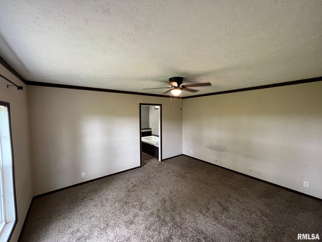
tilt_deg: -4.1
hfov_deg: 106.2
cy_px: 121
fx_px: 121
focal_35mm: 13
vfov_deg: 89.9
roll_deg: +1.2
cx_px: 161
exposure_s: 1/60
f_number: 1.8
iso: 320
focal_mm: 1.57
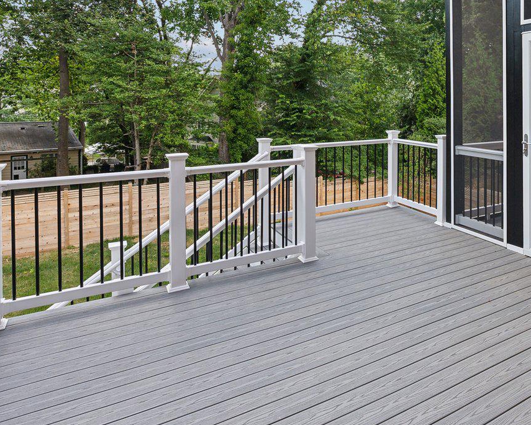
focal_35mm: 27
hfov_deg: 59.7
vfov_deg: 50.5
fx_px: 424
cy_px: 96
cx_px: 415
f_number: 5.6
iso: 80
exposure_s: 1/125
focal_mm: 12
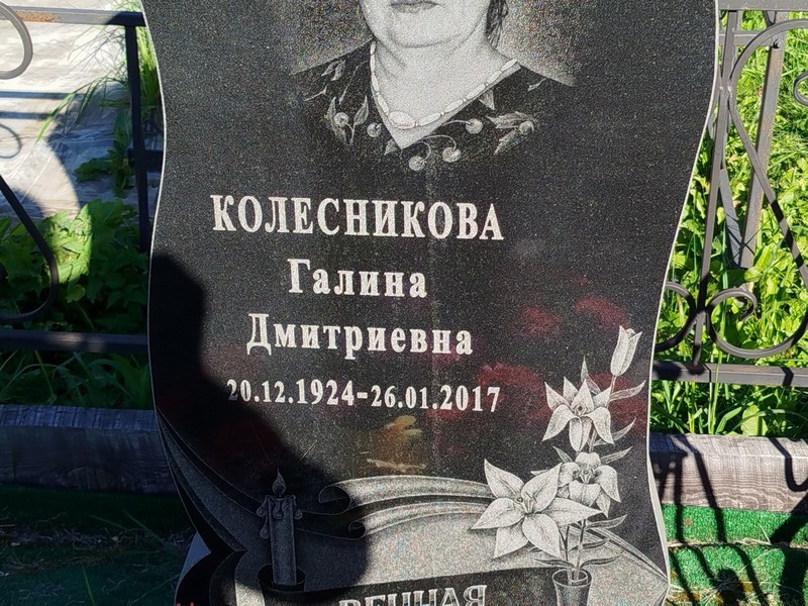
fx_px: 1564
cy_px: 303
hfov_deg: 29.0
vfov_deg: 21.9
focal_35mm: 67
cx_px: 404
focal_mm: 5.31
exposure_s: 1/574
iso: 50
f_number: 1.7
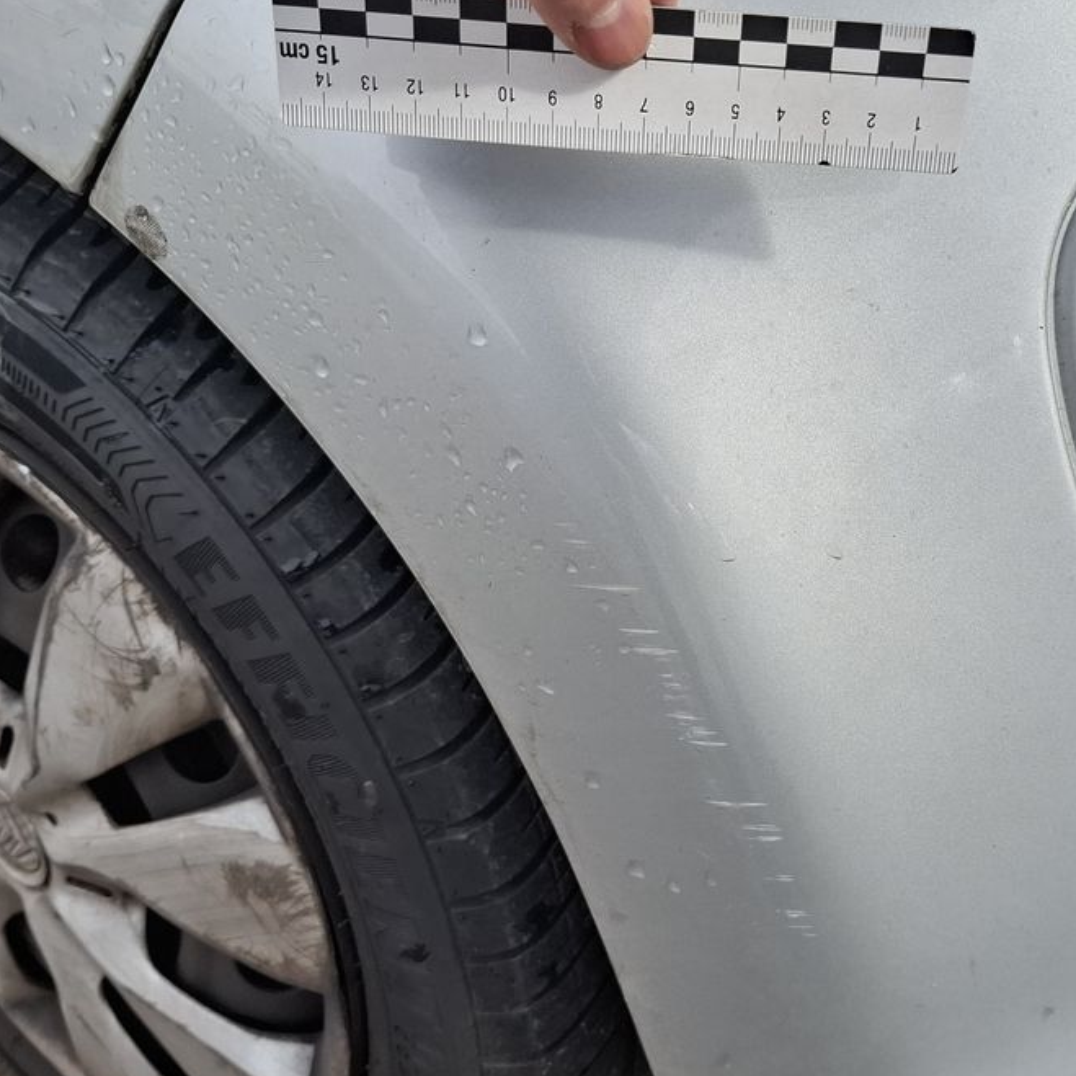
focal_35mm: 37
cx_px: 736
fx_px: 1301
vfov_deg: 44.9
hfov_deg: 44.1
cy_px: 571
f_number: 1.8
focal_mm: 5.54
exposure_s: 1/773
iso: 50
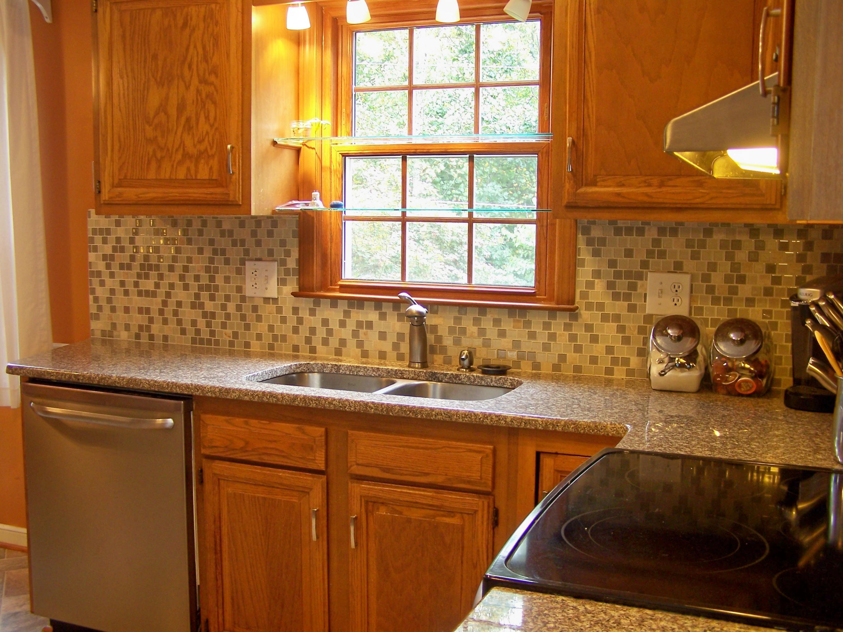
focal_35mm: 38
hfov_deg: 49.0
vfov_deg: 37.7
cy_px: 316
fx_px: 925
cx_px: 422
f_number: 2.8
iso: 64
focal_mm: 6.3
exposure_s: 1/8
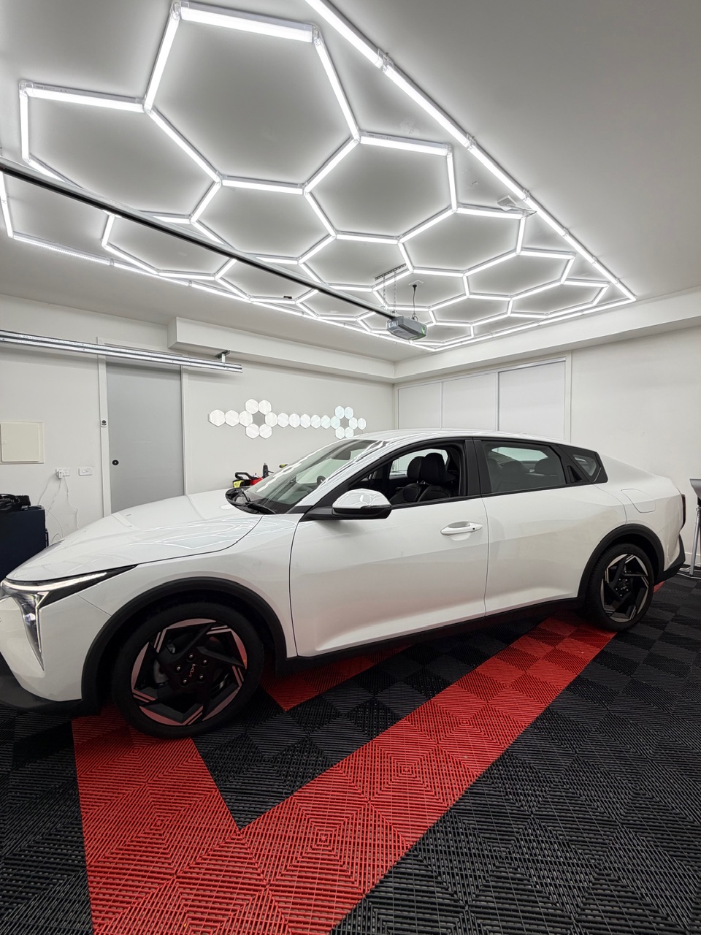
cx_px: 350
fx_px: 378
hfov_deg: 85.7
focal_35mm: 14
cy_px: 468
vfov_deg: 102.1
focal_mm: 2.22
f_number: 2.2
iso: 64
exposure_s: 1/100
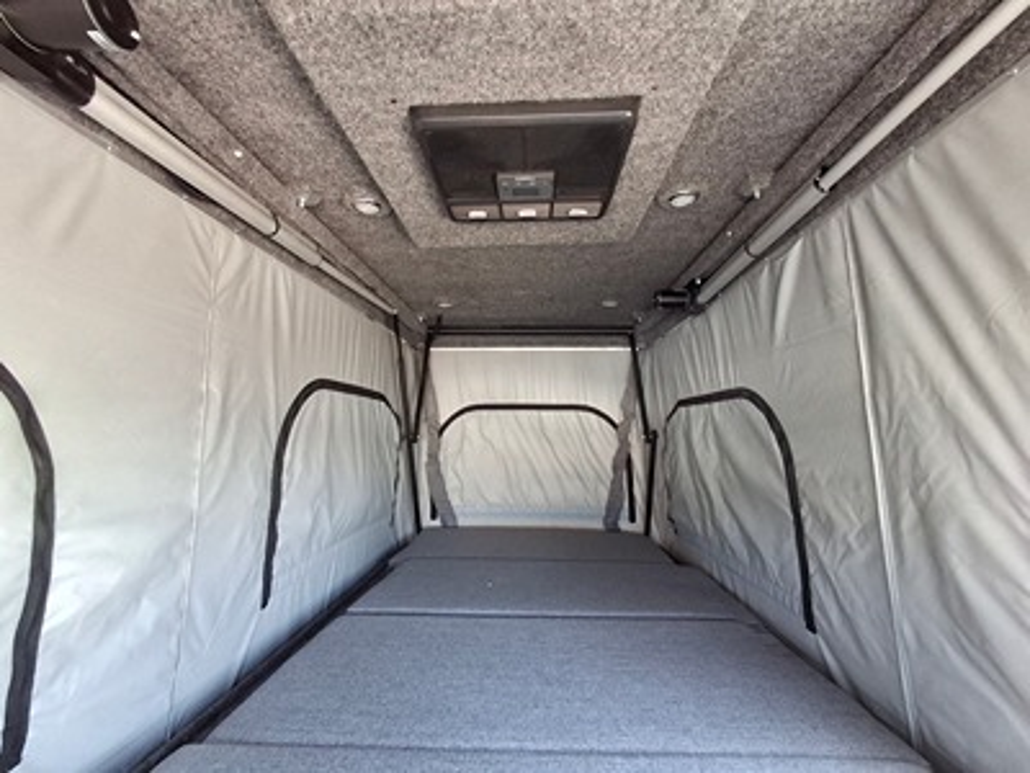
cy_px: 386
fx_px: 476
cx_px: 515
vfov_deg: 78.1
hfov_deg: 94.5
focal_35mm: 16
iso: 160
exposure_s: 1/40
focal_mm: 1.64
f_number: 2.2
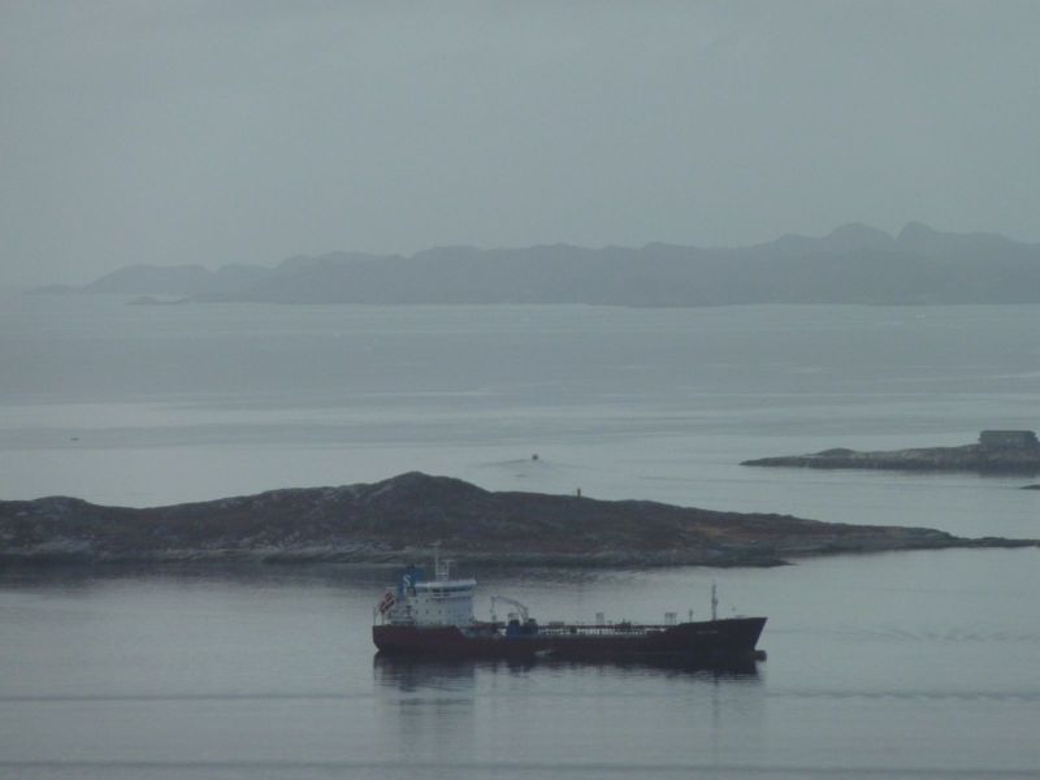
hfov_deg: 6.6
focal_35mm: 300
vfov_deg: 5.0
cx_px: 520
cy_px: 390
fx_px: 9013
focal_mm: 49.2
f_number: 4.9
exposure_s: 1/640
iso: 160
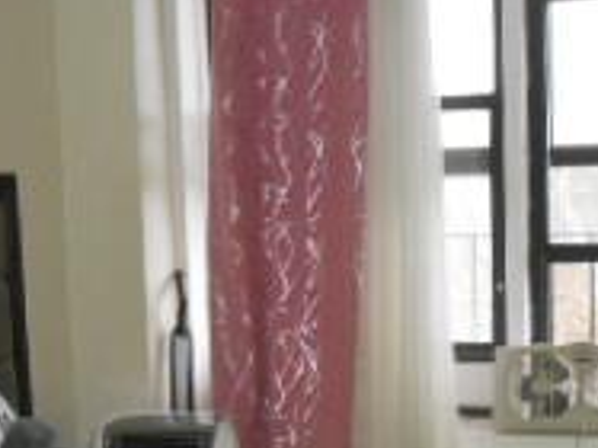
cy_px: 525
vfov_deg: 16.0
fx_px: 1537
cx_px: 317
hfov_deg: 22.0
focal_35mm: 89
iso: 320
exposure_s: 1/25
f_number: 3.5
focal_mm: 4.6
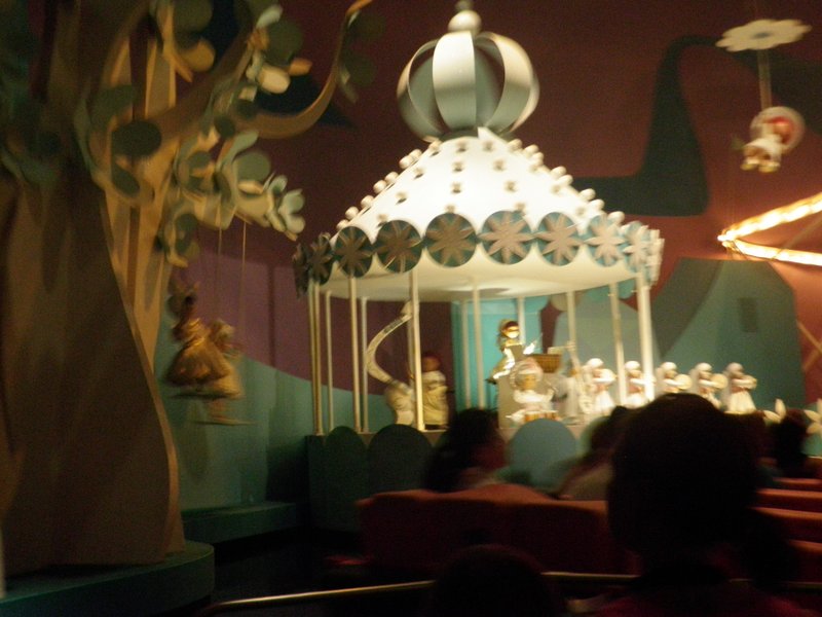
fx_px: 855
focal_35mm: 36
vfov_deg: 39.7
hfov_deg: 51.4
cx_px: 411
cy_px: 308
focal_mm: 6.53
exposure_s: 1/4
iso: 400
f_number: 4.1
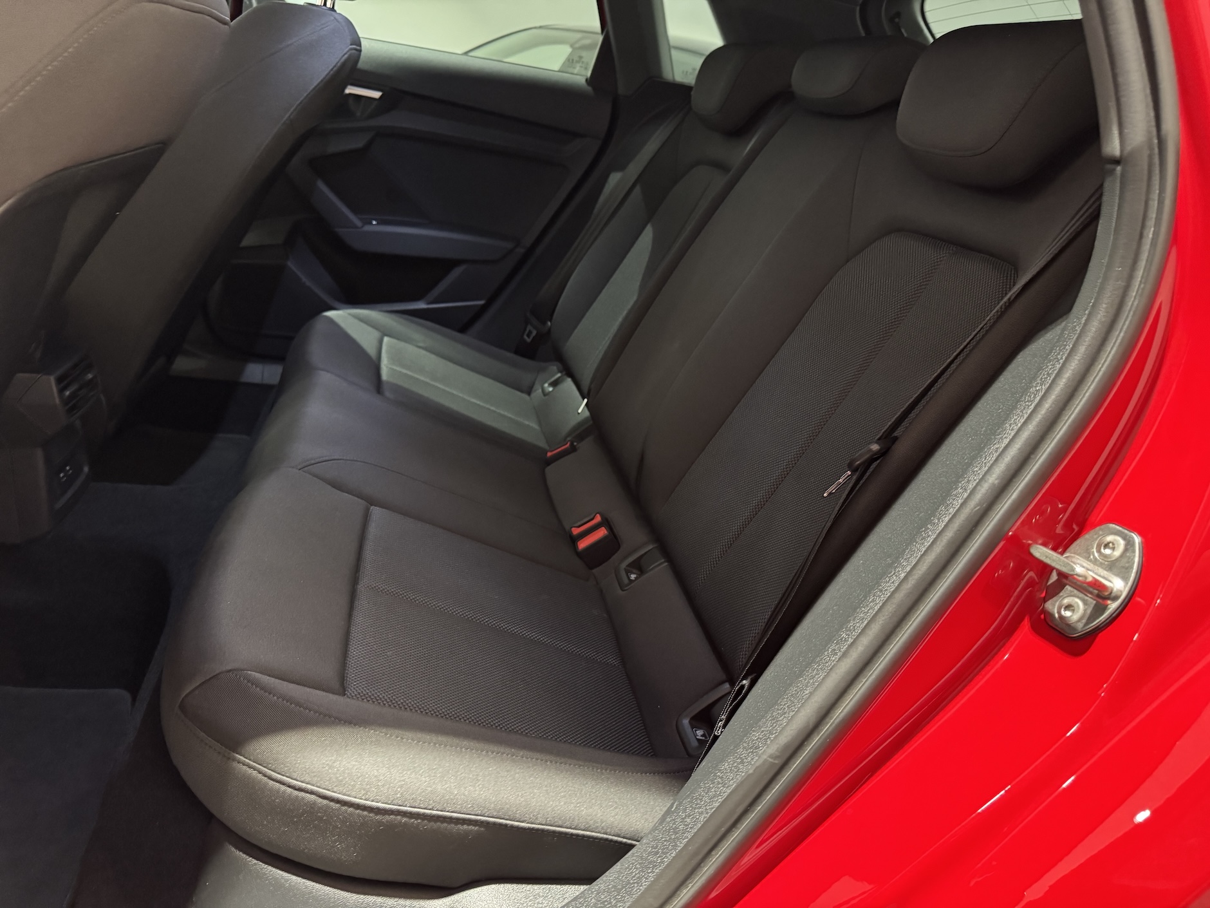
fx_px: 839
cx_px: 605
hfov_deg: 71.6
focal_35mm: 24
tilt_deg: -21.1
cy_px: 454
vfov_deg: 56.8
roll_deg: -11.9
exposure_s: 1/33
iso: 1000
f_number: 1.78
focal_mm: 6.76
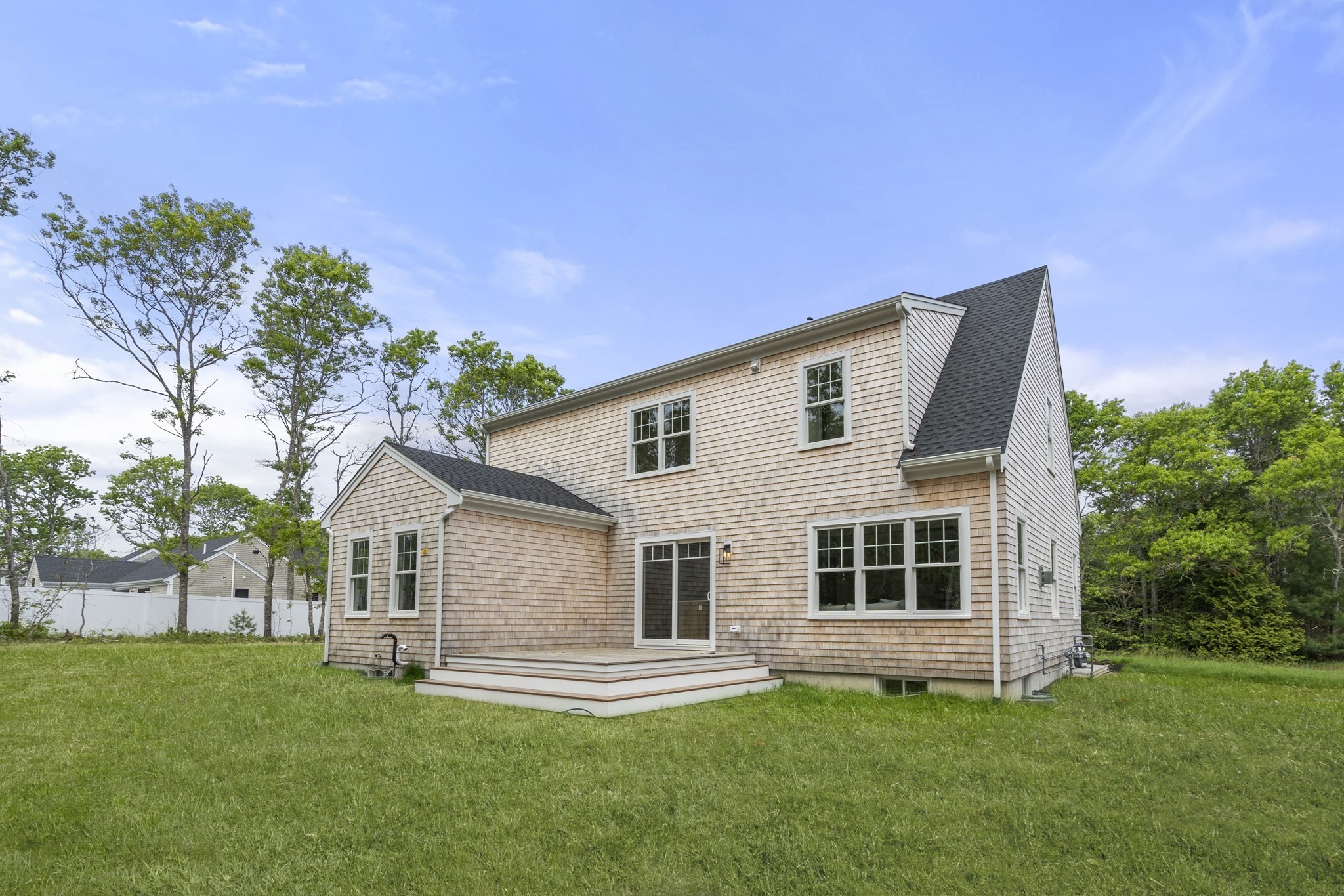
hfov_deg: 96.7
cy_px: 448
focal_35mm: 16
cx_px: 672
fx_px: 597
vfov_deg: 73.7
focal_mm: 16
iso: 800
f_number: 9
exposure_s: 1/800
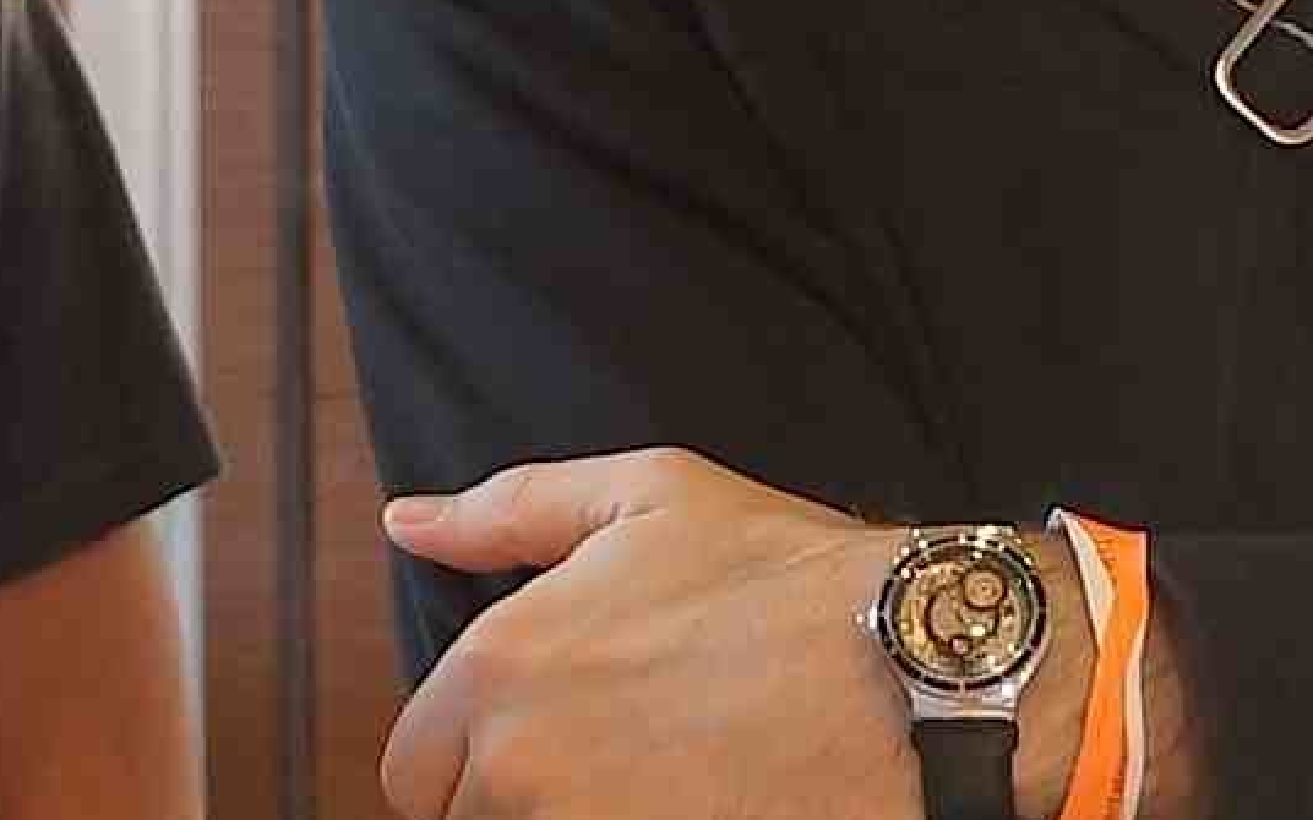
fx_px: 6548
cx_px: 1413
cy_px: 130
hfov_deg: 11.3
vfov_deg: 7.2
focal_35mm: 183
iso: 400
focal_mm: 18
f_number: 4
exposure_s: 1/60
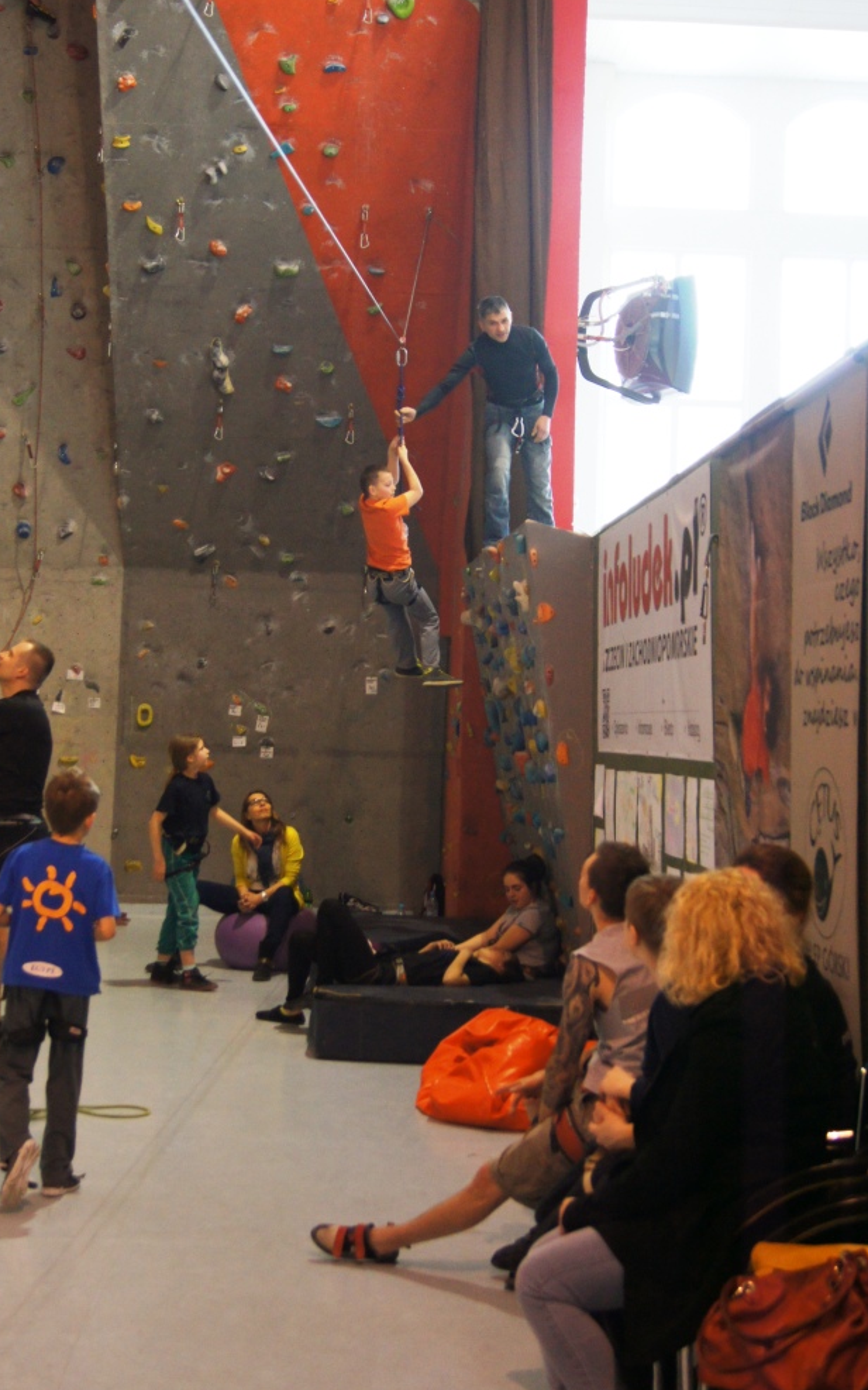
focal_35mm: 56
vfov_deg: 36.6
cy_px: 672
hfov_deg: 23.3
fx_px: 2102
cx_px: 411
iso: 1250
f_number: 5
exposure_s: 1/60
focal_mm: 35
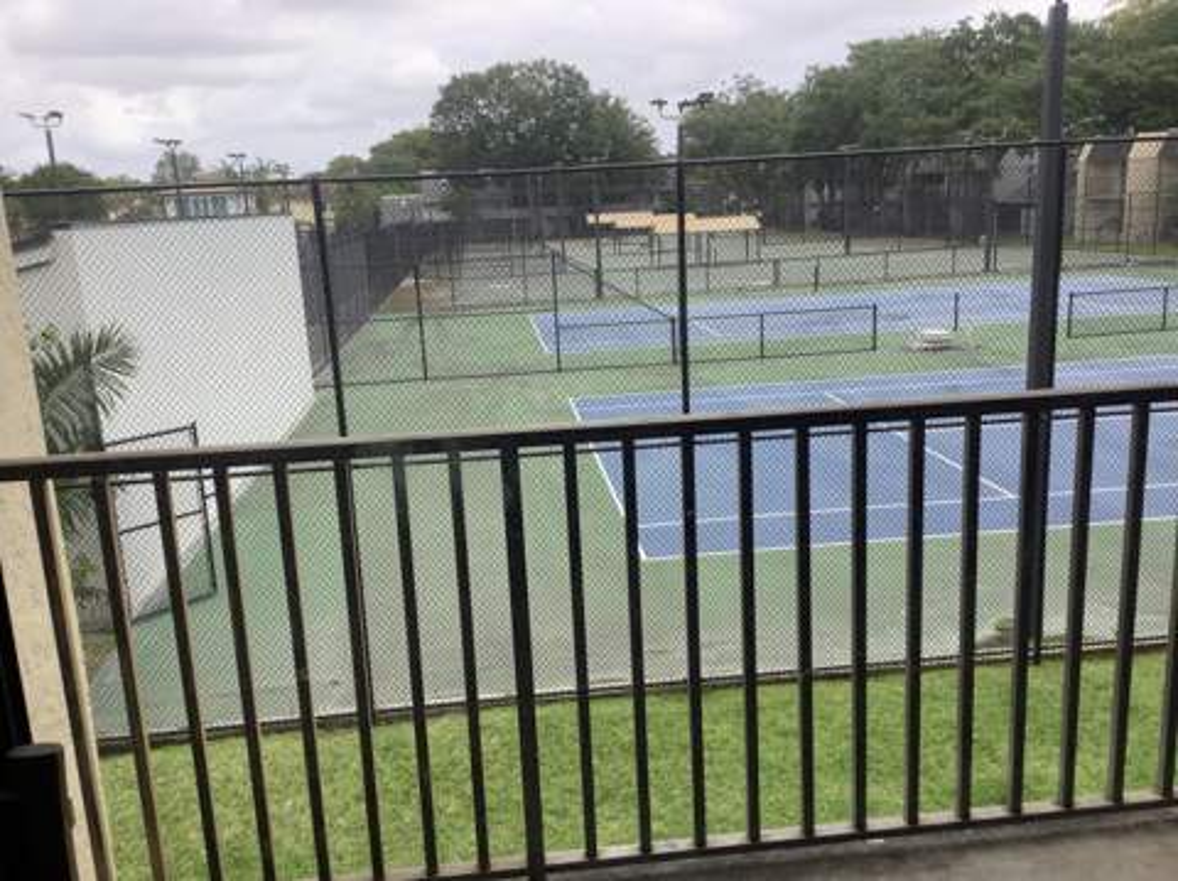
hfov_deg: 58.4
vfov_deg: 45.4
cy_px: 440
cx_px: 589
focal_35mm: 31
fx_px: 1054
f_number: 2.4
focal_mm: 3.3
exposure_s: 1/429
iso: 25
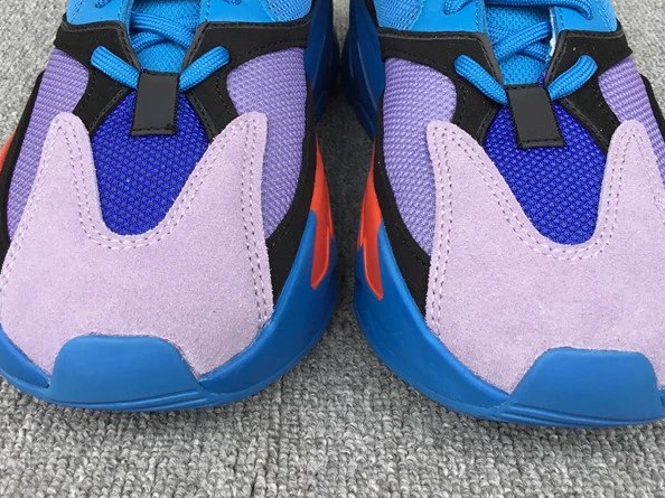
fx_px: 903
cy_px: 143
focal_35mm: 47
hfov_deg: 40.4
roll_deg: -1.3
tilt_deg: -28.9
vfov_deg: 30.5
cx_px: 332
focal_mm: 3.3
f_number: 2.4
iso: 25
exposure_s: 1/101
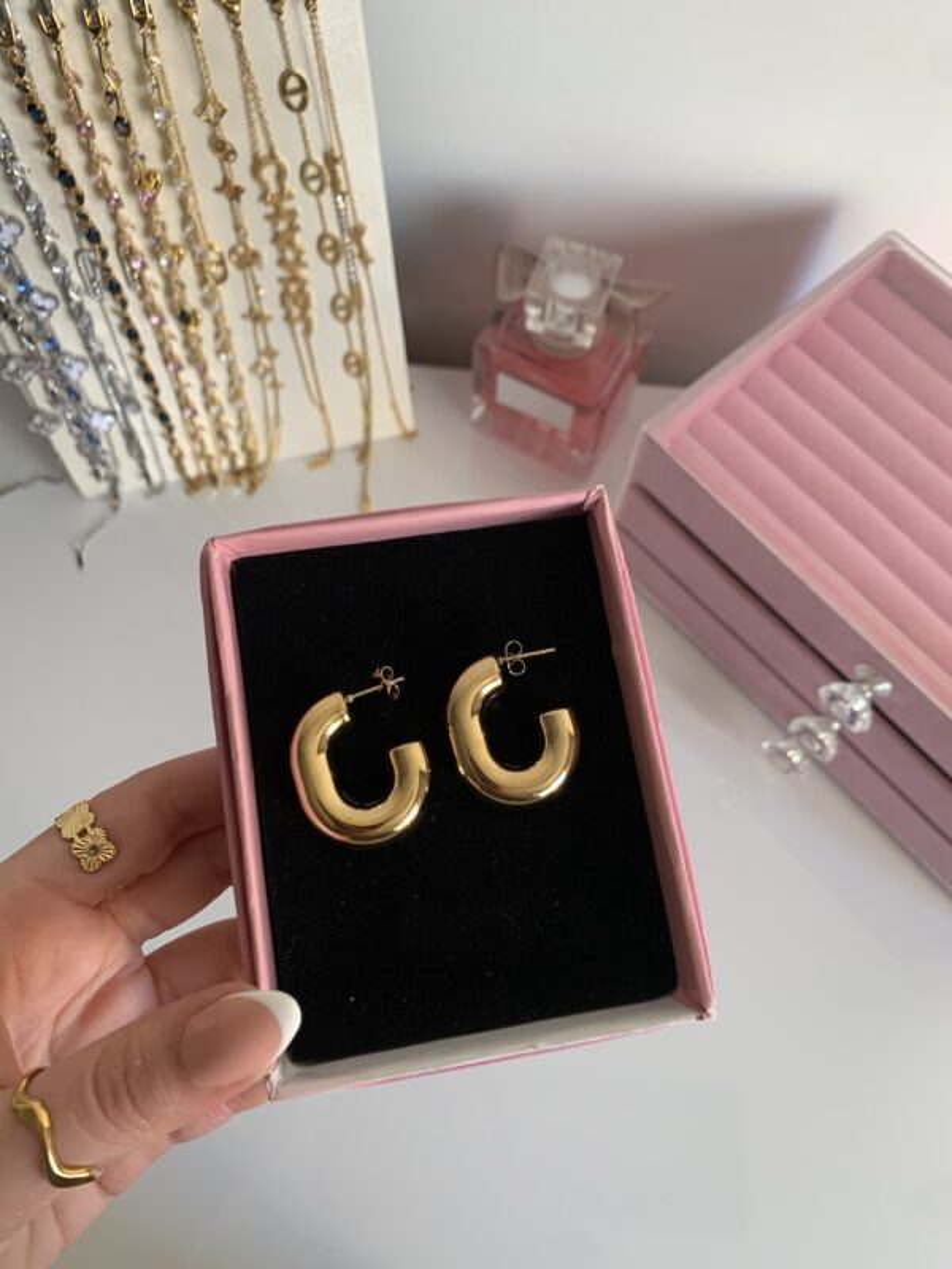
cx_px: 476
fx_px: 953
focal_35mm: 26
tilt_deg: -69.8
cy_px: 634
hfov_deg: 53.1
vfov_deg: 67.3
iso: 100
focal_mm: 4.25
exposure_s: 1/74
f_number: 1.8
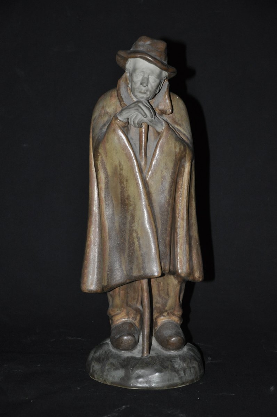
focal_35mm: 87
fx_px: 1007
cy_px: 208
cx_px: 138
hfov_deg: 15.7
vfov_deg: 23.4
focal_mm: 58
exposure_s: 1/60
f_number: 5
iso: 800
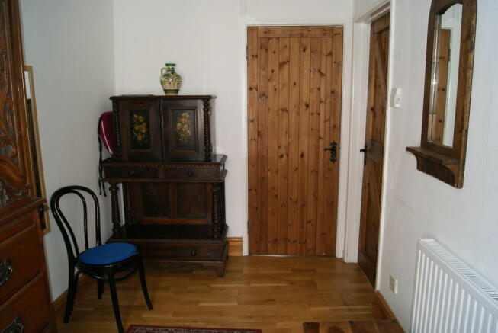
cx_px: 249
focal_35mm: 27
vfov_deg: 48.0
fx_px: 374
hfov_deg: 67.3
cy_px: 166
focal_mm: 18
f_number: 5.6
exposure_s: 1/60
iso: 400
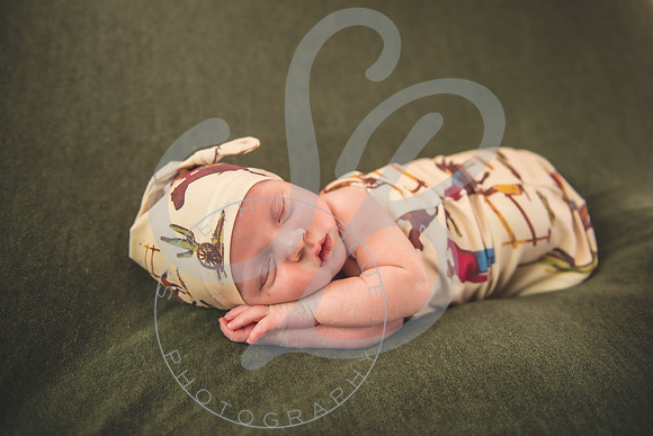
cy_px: 218
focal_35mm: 32
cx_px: 326
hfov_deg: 58.7
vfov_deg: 41.1
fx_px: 581
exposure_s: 1/125
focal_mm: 32
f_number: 2.8
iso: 400
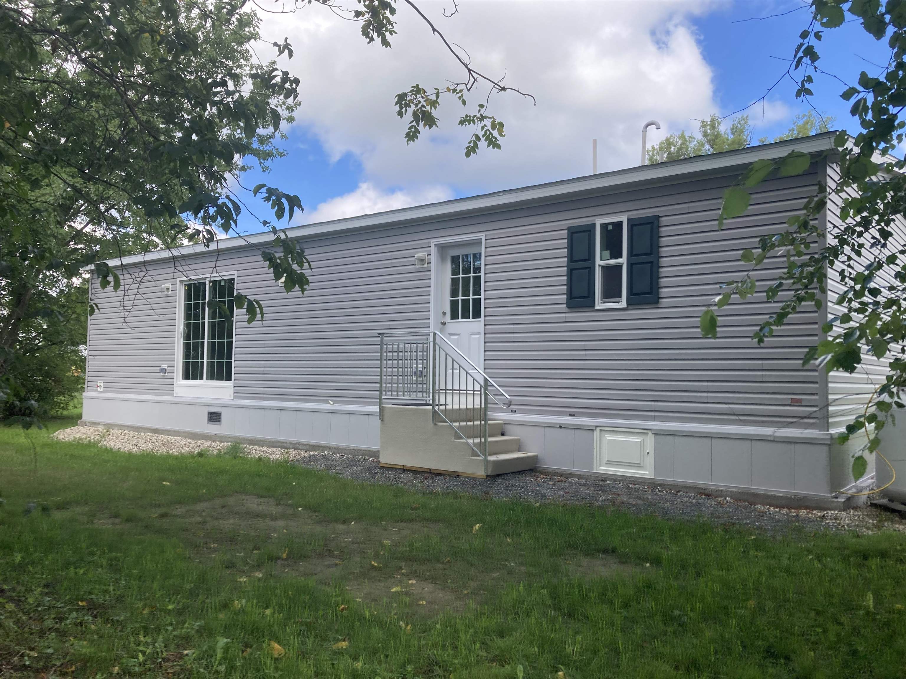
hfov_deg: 63.4
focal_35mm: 28
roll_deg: +0.0
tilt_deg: +3.3
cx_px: 453
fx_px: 733
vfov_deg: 49.7
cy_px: 340
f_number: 1.8
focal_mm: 3.99
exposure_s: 1/813
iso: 20
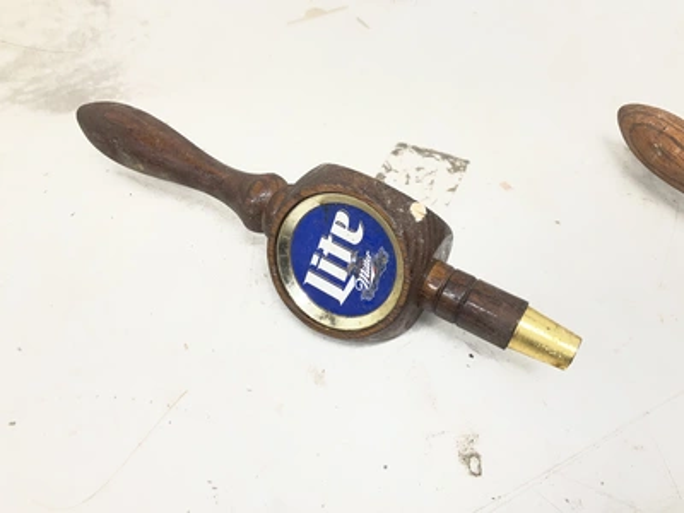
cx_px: 342
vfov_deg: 48.2
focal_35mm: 29
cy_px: 256
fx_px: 573
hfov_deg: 61.7
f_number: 1.8
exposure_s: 1/120
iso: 32
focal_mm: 3
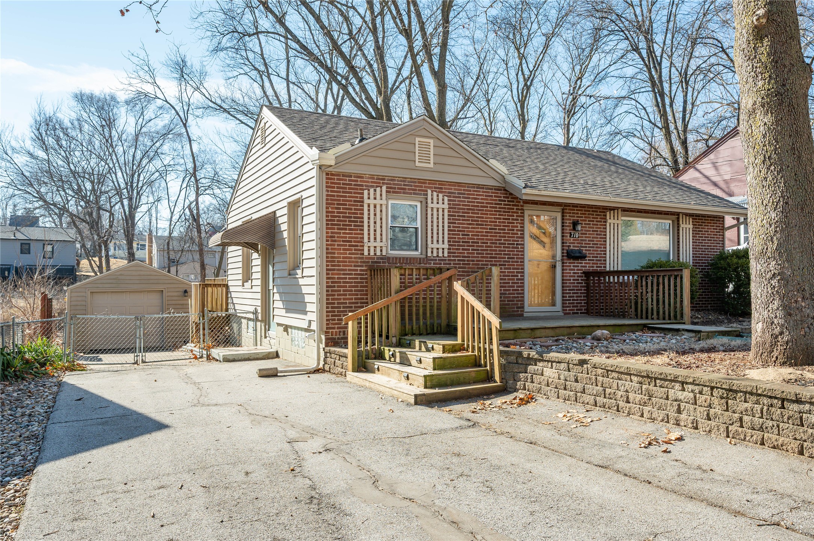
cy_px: 270
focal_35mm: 26
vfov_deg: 50.3
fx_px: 576
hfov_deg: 70.5
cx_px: 407
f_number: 9
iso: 250
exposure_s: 1/250
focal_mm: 25.5
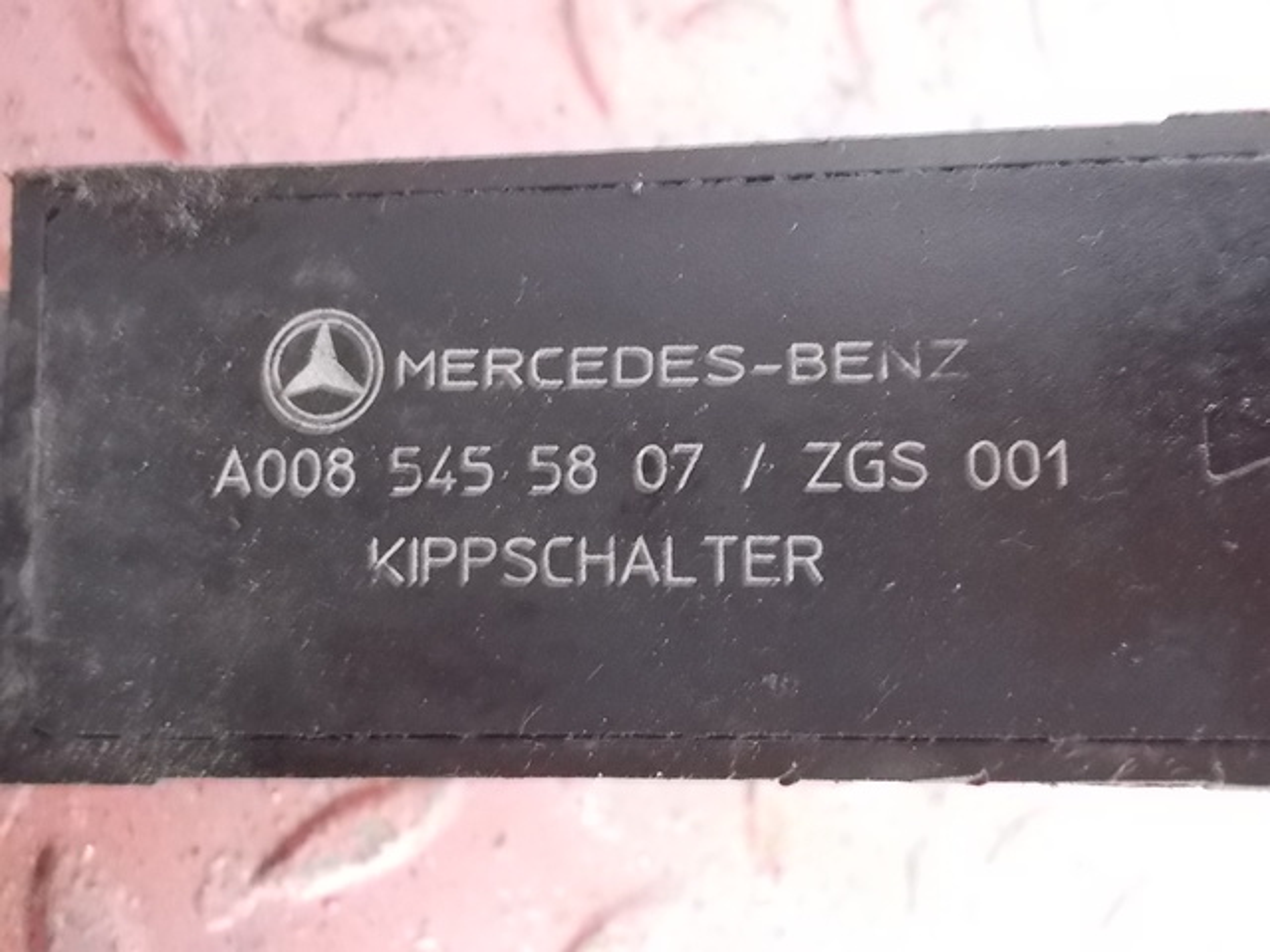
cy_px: 476
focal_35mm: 29
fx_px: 1064
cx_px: 635
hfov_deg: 61.7
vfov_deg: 48.2
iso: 400
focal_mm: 4.1
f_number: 3.3
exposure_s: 1/4
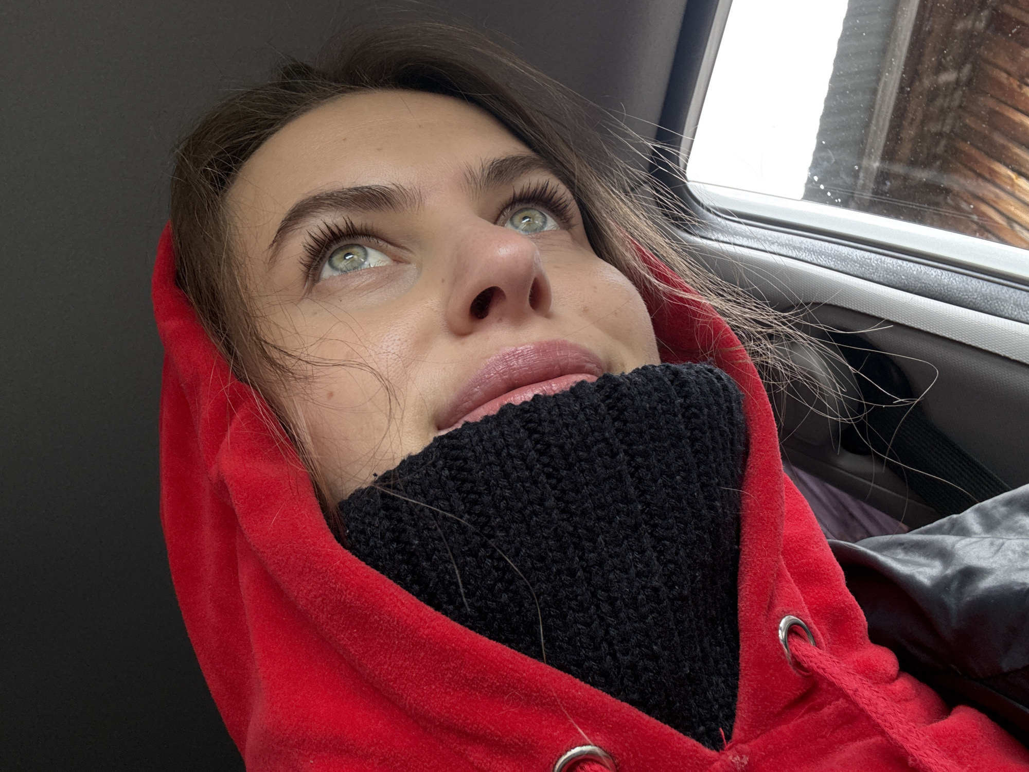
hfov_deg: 60.0
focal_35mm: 30
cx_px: 514
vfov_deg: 46.8
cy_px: 386
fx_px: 892
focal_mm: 2.69
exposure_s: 1/121
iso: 80
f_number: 1.9
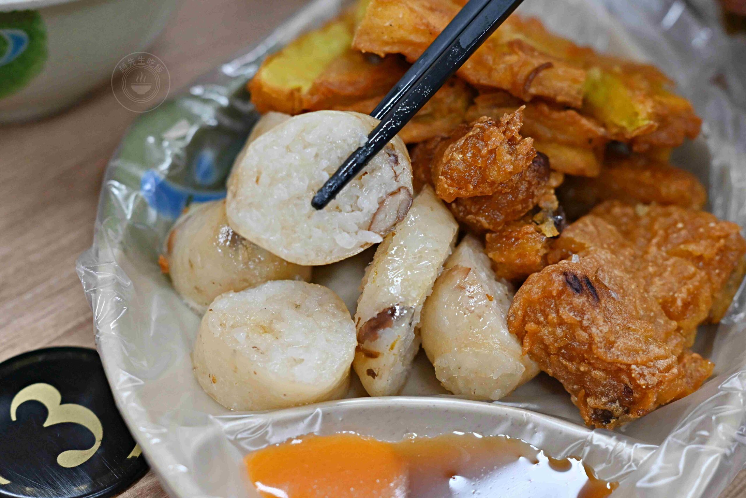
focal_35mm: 75
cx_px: 373
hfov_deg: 27.0
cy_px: 249
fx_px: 1554
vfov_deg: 18.2
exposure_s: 1/200
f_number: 3.2
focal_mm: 50
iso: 800
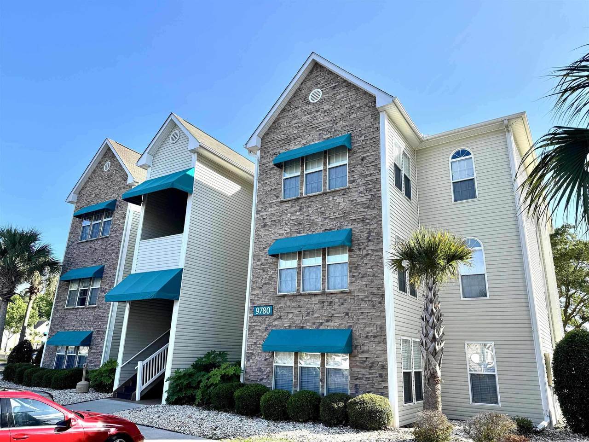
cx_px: 294
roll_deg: -2.7
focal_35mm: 24
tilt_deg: +18.5
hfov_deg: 71.6
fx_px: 408
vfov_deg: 56.8
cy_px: 221
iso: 80
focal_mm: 6.76
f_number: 1.78
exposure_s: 1/2174
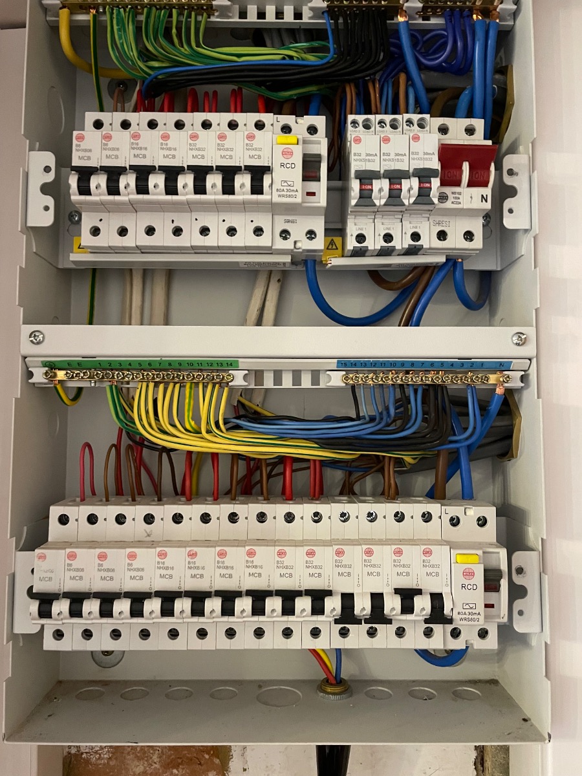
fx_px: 583
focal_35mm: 26
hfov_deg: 53.1
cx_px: 291
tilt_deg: +3.8
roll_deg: -1.4
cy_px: 388
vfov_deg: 67.3
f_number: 1.6
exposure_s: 1/25
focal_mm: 4.2
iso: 500
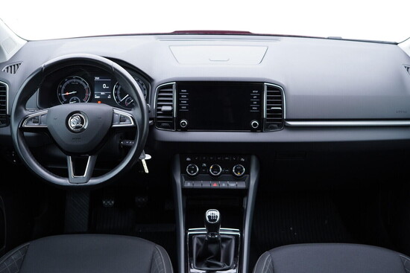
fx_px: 410
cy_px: 136
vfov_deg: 36.9
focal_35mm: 36
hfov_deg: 53.1
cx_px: 205
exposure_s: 1/40
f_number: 2.8
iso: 320
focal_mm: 24
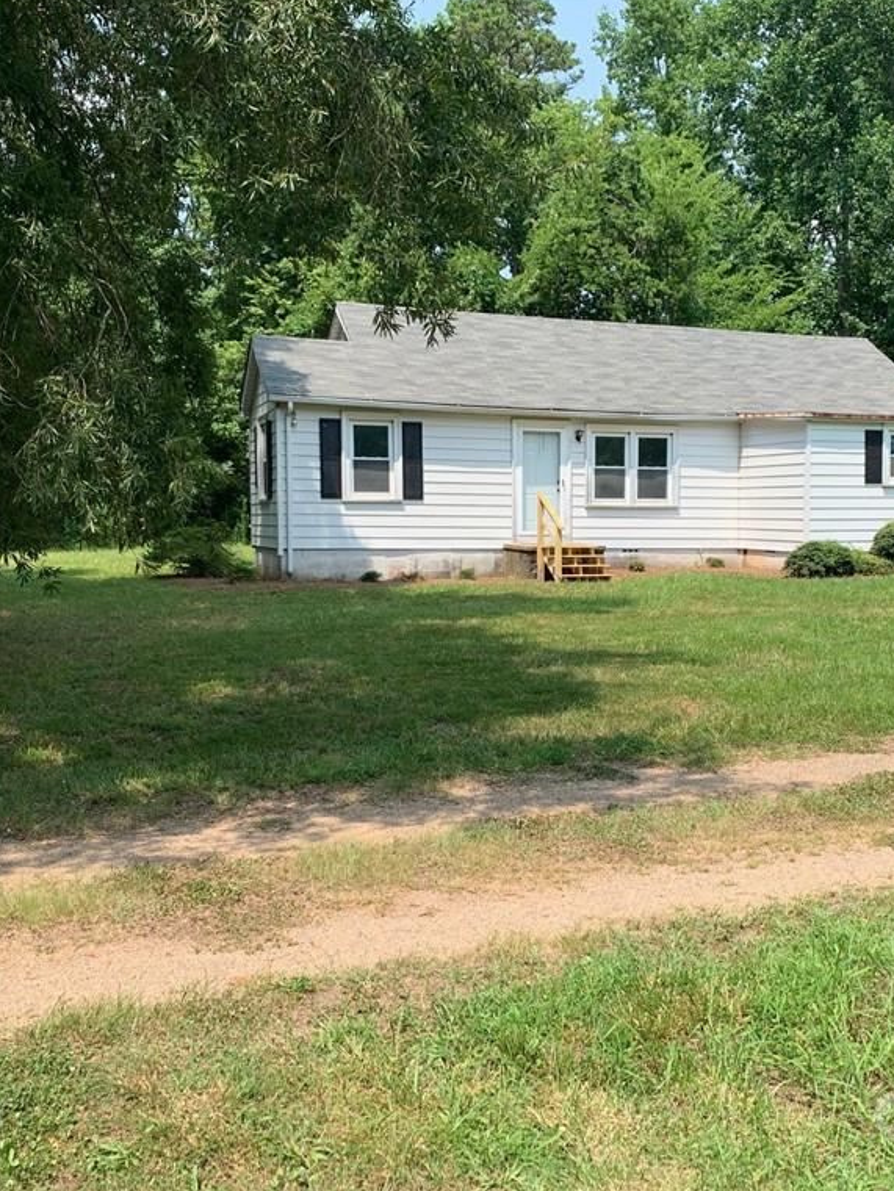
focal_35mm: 35
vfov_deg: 52.6
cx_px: 537
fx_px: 1205
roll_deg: -0.4
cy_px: 592
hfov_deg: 40.5
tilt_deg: -2.3
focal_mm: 4.25
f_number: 1.8
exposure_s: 1/962
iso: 25
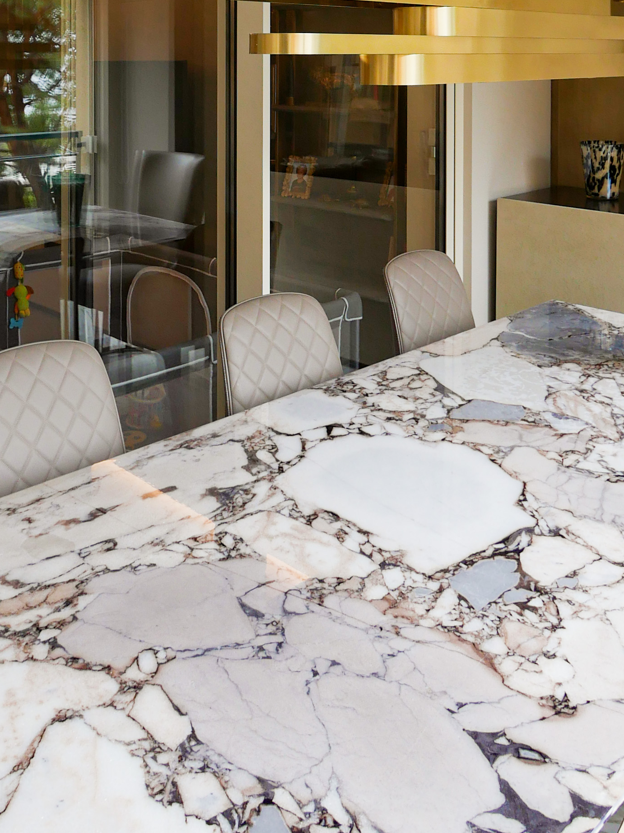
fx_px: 841
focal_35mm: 35
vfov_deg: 47.4
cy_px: 85
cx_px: 280
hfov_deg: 40.6
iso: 200
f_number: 4
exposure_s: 1/100
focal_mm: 7
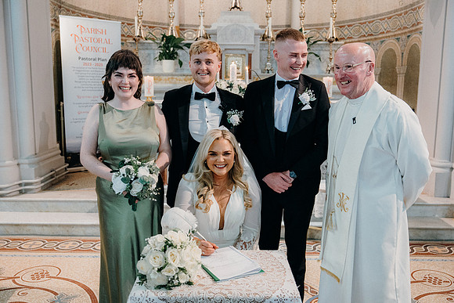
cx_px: 227
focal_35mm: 34
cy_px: 152
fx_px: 429
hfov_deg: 55.8
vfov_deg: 38.9
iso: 4000
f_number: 3.5
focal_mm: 34
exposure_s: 1/160
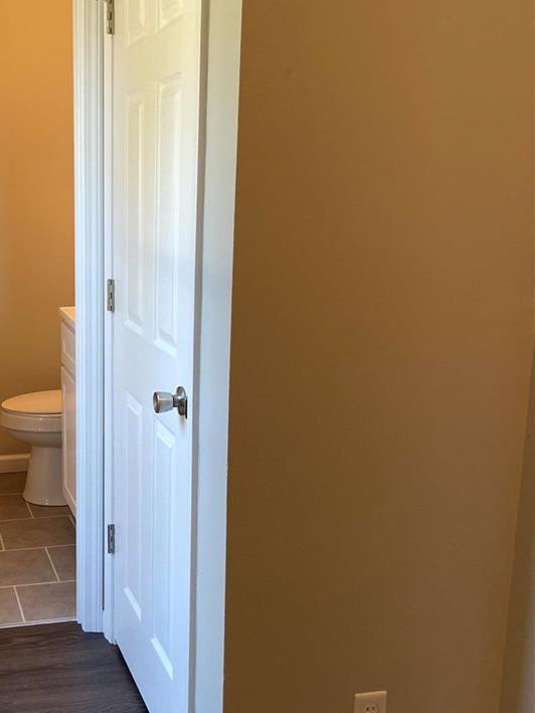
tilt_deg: -11.5
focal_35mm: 44
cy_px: 375
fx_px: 906
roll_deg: +0.6
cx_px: 83
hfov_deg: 31.7
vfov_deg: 42.9
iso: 125
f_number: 1.8
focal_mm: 4.25
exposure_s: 1/120
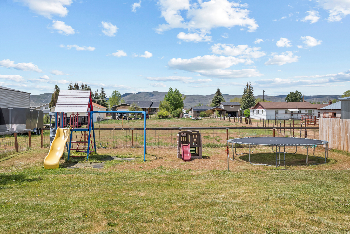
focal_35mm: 30
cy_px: 117
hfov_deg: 61.9
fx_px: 292
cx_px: 175
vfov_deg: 43.6
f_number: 8
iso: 800
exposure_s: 1/200
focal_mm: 30
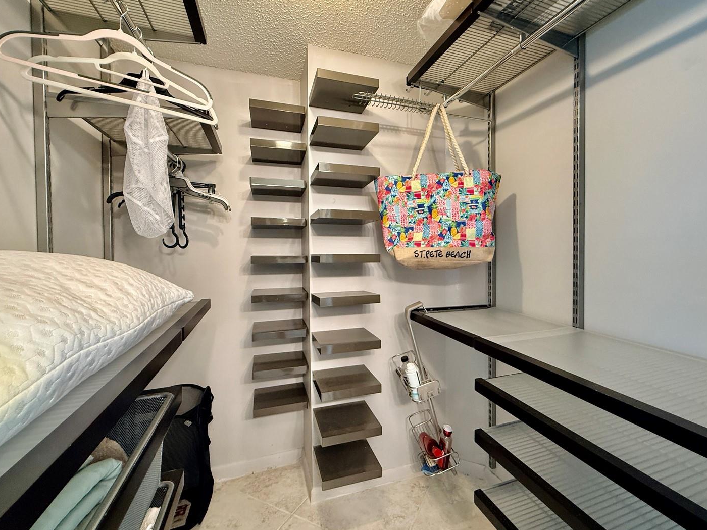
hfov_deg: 94.3
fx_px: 327
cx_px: 382
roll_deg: +0.5
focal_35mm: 16
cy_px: 253
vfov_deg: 78.1
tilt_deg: -0.1
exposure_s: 1/60
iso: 250
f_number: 2.2
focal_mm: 2.22
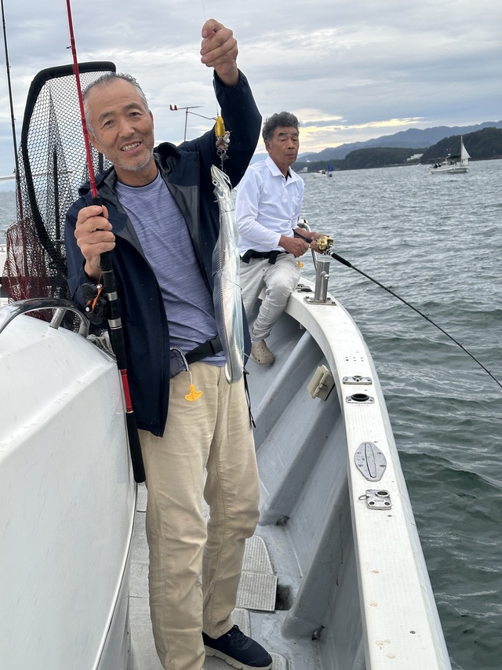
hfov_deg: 30.3
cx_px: 251
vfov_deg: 39.7
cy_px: 335
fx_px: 929
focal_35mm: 48
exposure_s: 1/543
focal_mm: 6.86
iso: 64
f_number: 1.78
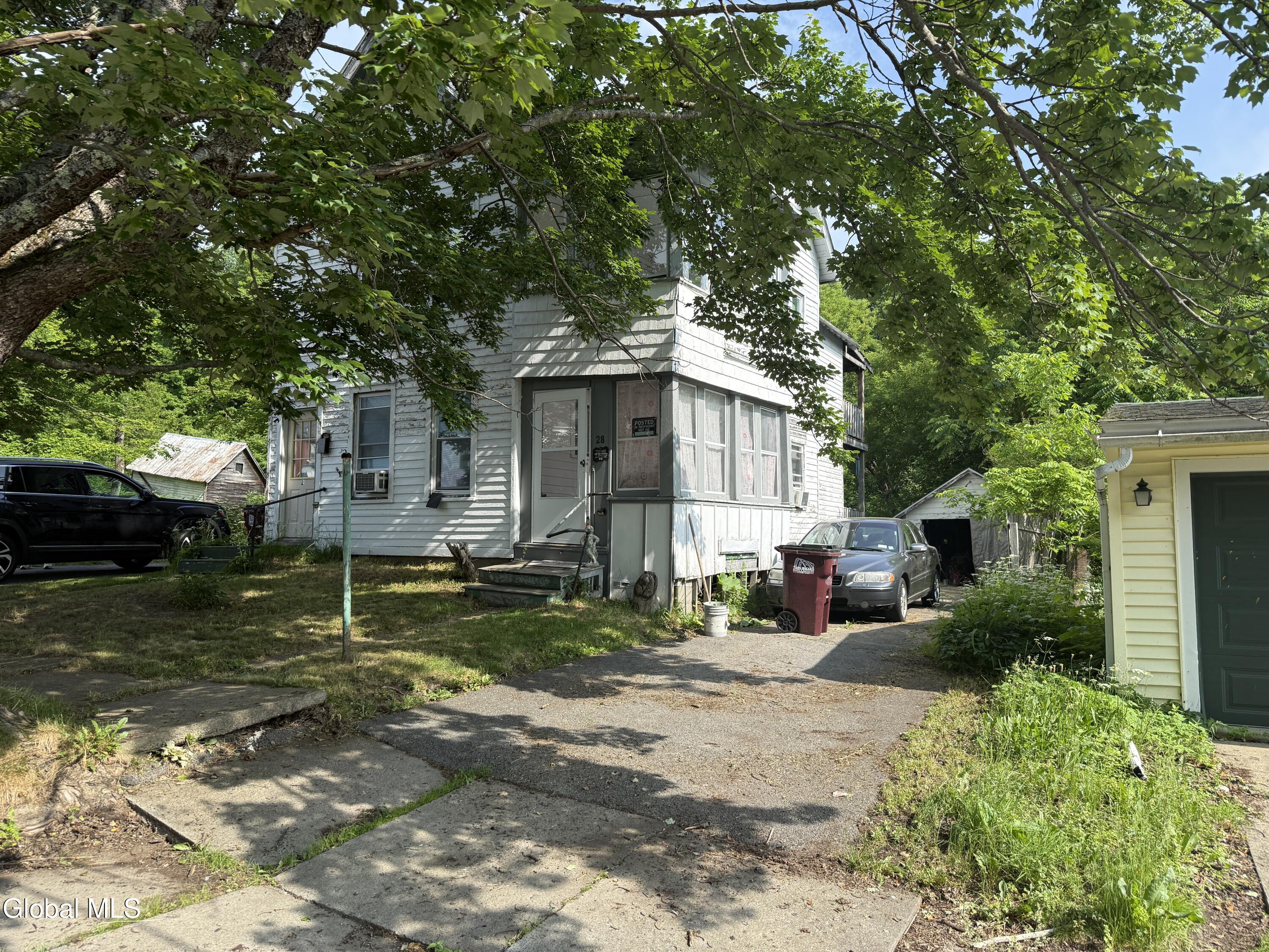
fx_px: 880
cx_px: 634
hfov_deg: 71.6
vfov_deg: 56.8
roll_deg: +1.3
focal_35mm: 24
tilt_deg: +3.5
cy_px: 476
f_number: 1.78
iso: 100
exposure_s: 1/2370
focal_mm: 6.76
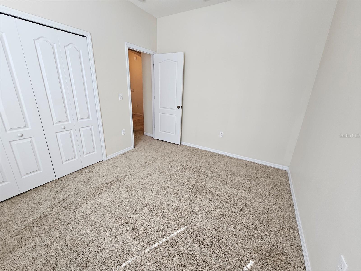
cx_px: 180
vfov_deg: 89.9
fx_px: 136
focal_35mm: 13
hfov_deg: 106.2
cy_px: 136
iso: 80
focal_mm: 2.2
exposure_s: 1/60
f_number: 2.2
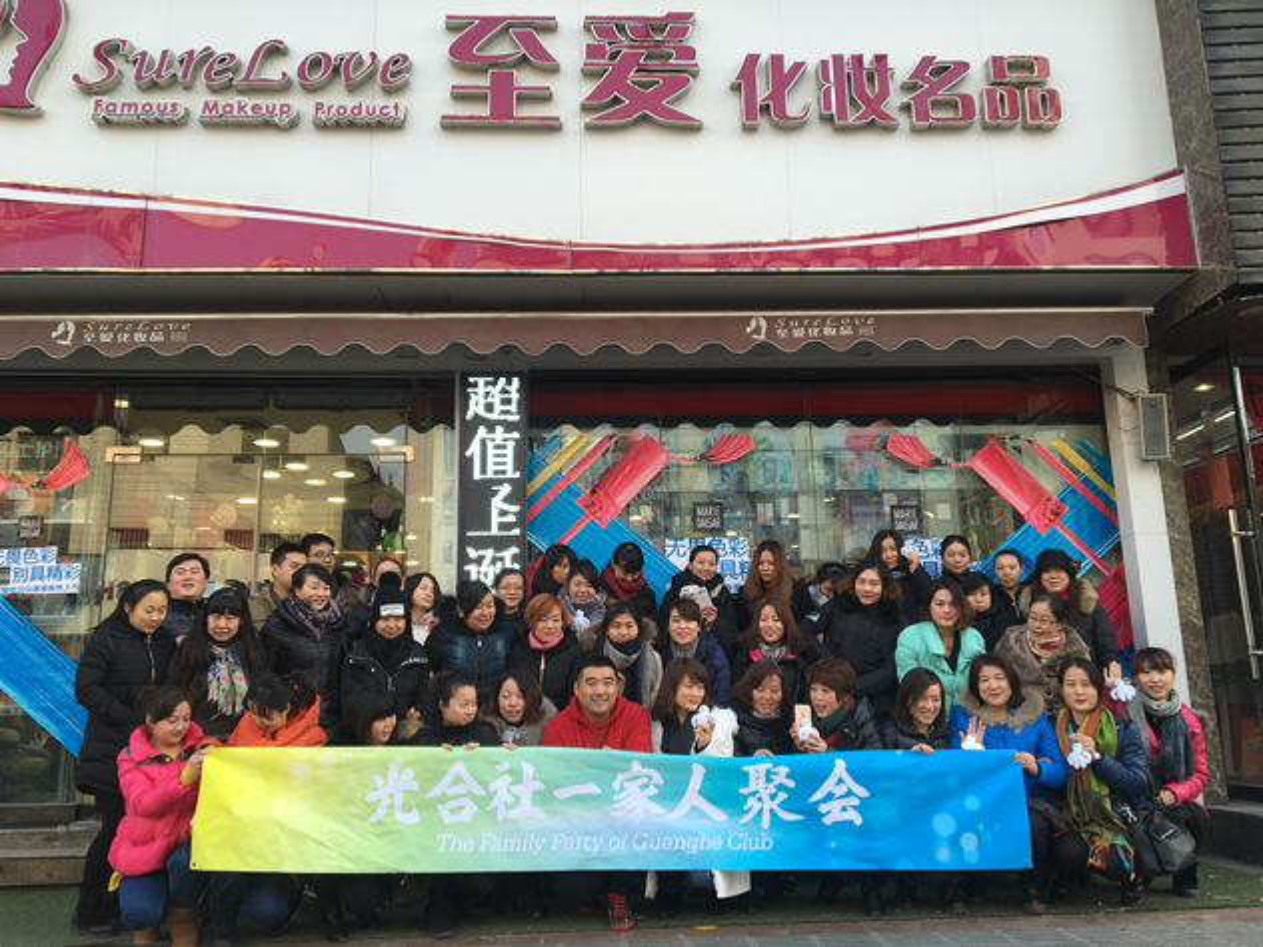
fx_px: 1058
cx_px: 632
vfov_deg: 48.2
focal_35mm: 29
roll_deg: +0.5
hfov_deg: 61.7
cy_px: 474
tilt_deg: +11.5
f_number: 2.2
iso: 25
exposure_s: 1/143
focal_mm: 4.15
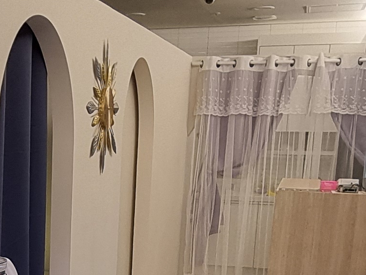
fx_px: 730
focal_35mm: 69
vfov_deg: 20.0
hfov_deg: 26.5
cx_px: -10
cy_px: 327
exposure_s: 1/60
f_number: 2.2
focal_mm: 2.2
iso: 200
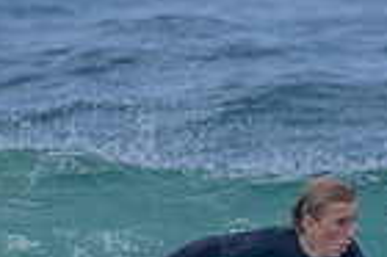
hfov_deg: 0.5
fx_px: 47878
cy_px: 416
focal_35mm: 4459
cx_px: 519
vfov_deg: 0.3
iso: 720
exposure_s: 1/2000
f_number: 11
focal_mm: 800
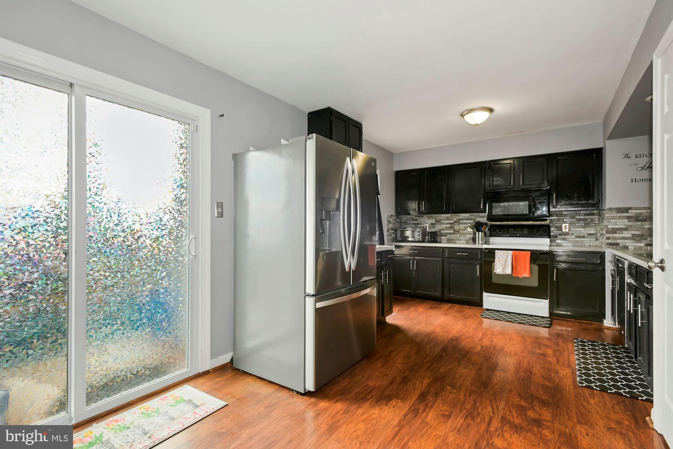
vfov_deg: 70.5
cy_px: 224
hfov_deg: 93.3
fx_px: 318
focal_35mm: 17
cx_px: 336
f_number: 8
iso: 200
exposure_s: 1/13
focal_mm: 17
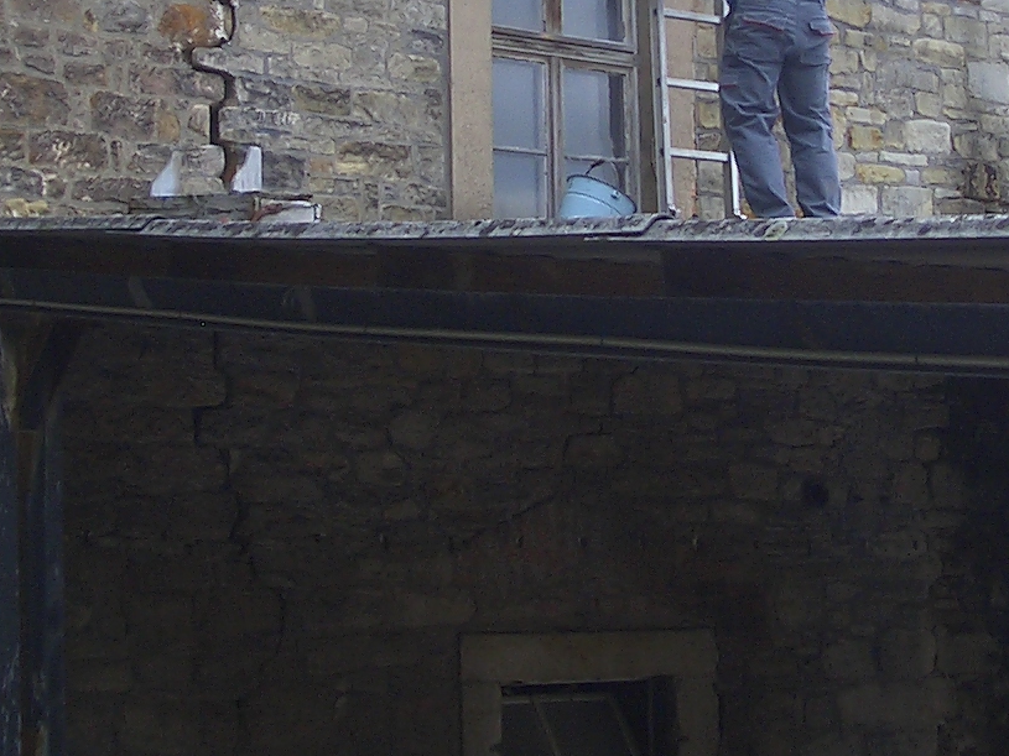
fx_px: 2565
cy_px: -35
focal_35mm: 88
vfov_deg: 16.4
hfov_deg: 22.3
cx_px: 548
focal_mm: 5.8
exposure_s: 1/400
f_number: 2.6
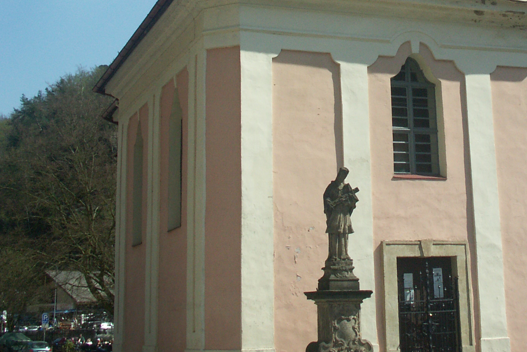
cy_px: 4
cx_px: 354
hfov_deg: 31.2
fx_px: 937
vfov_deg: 20.6
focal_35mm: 64
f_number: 9
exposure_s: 1/500
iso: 100
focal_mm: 8.59
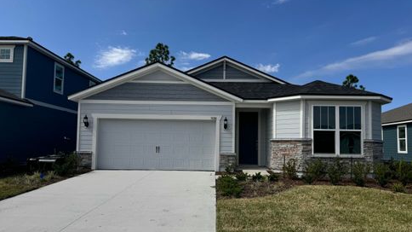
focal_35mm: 27
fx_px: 295
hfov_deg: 69.9
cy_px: 127
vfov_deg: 42.8
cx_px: 212
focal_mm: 6.76
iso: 80
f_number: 1.78
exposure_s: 1/7937
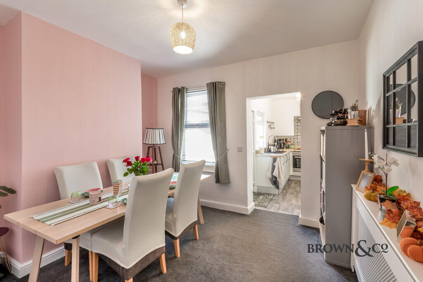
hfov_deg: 100.4
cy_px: 141
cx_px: 212
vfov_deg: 77.3
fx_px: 176
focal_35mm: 15
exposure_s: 1/3
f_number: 8
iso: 100
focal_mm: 10
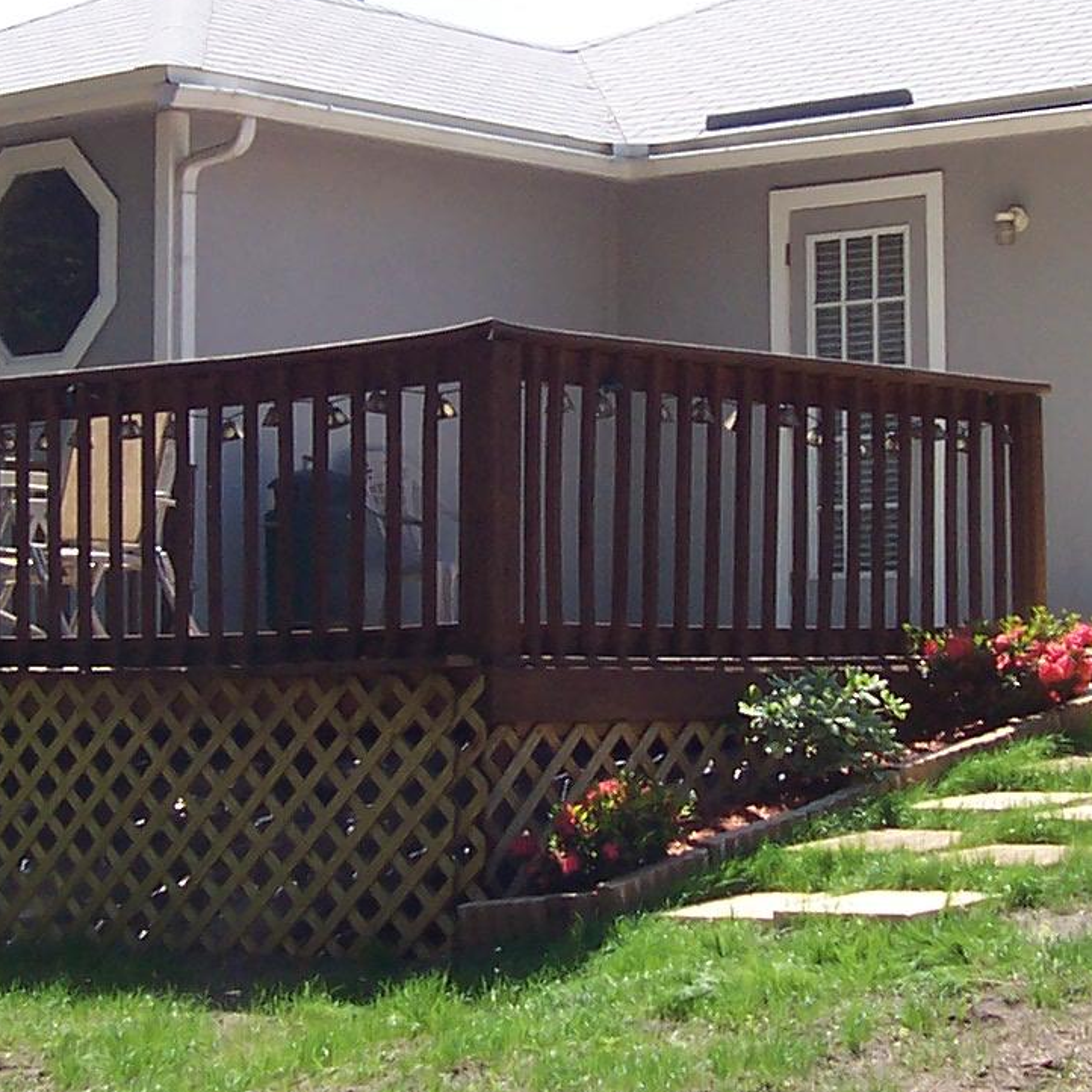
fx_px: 3284
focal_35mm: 92
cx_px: 538
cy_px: 380
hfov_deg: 18.9
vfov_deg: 18.8
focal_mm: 5.6
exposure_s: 1/250
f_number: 5.6
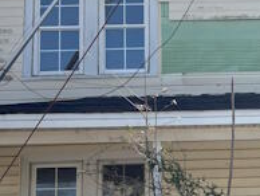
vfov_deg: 13.9
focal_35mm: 106
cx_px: 284
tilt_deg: +7.2
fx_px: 797
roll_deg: +0.6
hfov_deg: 17.9
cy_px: 148
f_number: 1.6
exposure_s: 1/3279
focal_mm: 5.96
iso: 50
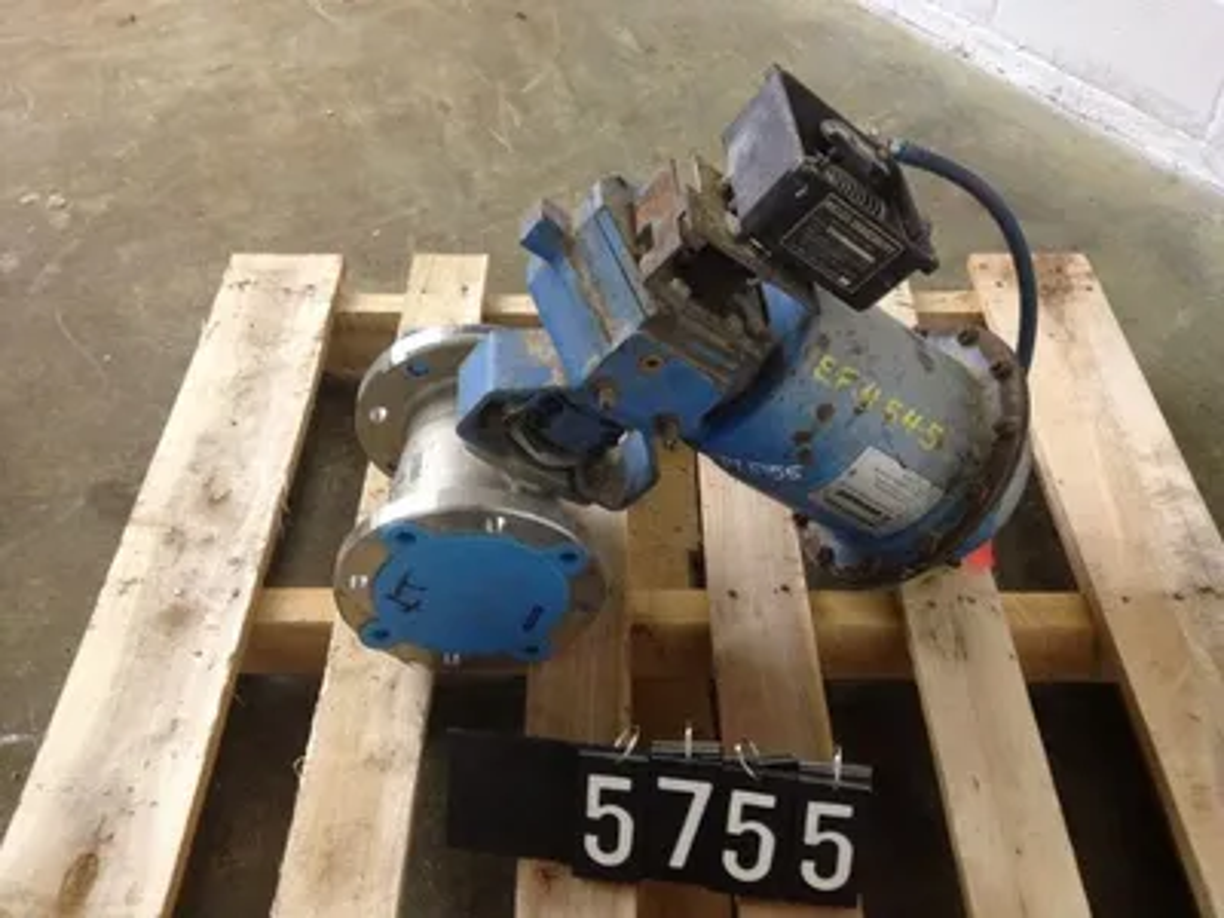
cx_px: 612
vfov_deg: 40.7
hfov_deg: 52.6
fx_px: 1238
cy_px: 459
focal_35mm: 35
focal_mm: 4.28
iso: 250
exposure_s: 1/20
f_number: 2.4
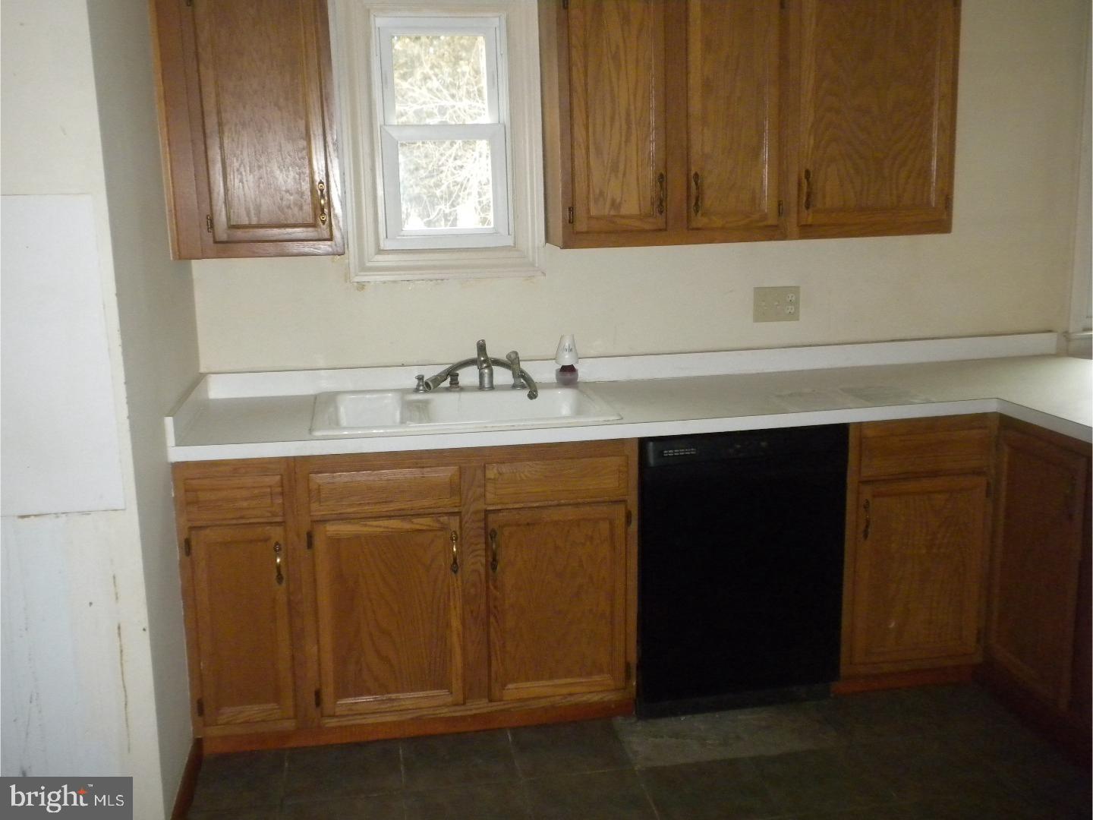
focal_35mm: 37
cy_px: 410
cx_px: 546
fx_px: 1168
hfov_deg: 50.1
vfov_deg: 38.7
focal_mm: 6.6
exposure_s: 1/30
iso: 400
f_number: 3.5
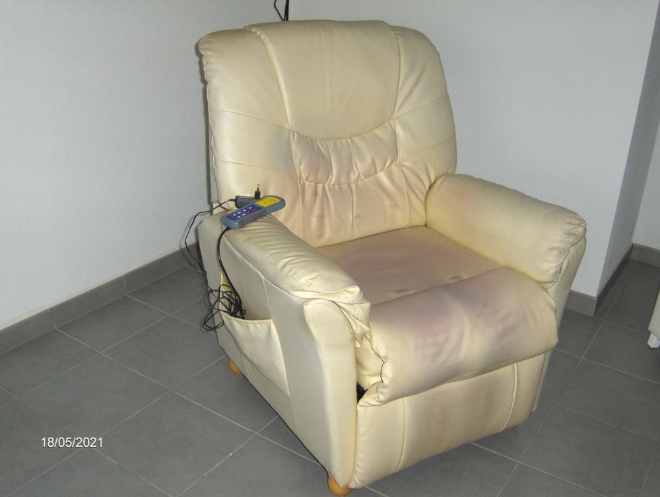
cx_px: 330
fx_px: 668
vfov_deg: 40.8
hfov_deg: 52.6
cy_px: 248
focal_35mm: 35
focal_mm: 7.5
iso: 100
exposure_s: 1/60
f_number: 2.8
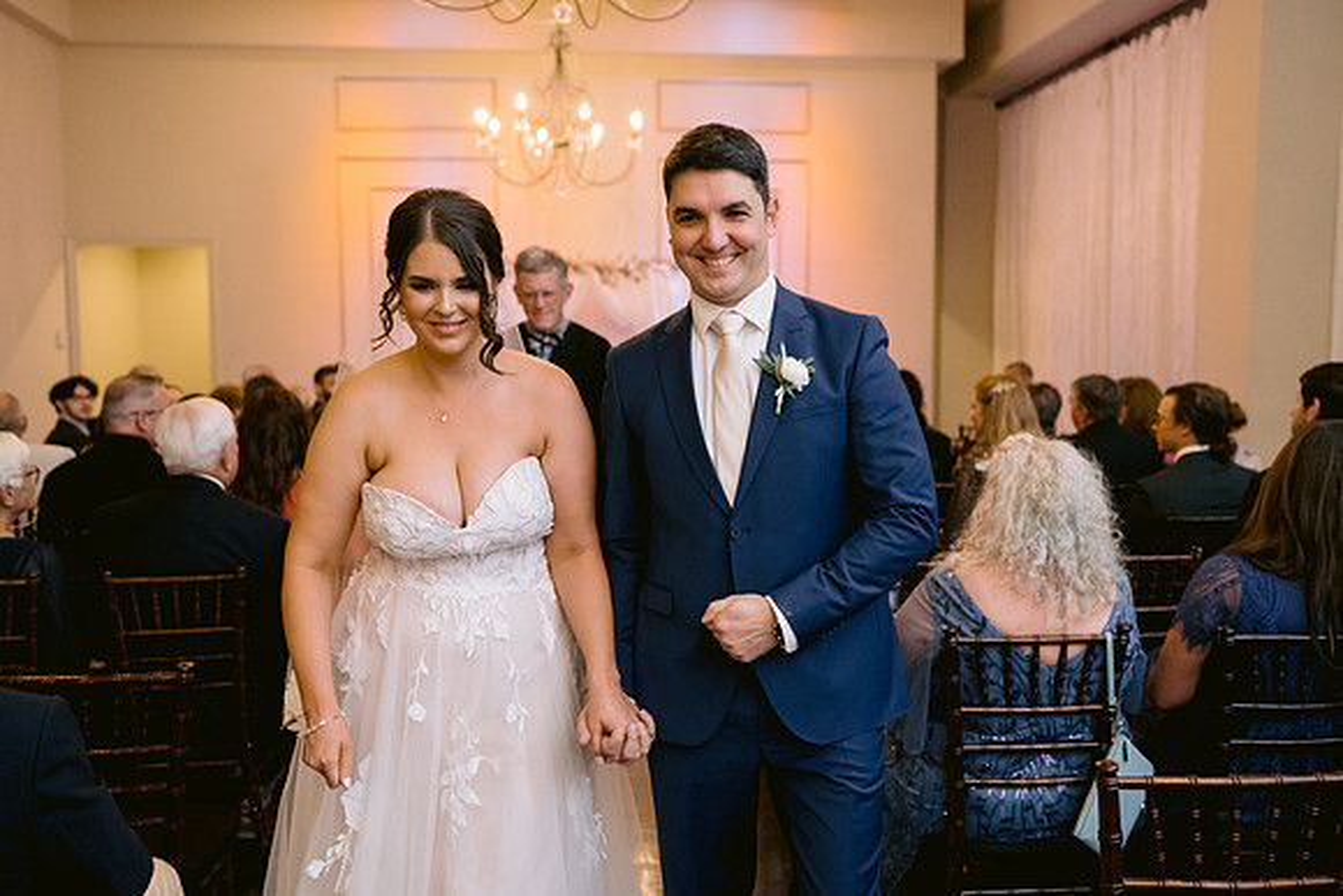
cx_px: 672
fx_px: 1306
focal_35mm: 35
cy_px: 448
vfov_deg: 37.9
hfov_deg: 54.4
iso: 1600
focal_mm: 35
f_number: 2.8
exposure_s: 1/125
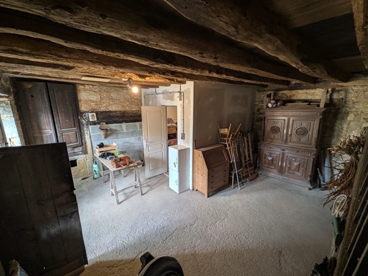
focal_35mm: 15
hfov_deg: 98.2
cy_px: 142
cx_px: 186
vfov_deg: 81.7
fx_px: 159
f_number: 2.2
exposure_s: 1/25
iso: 90
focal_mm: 1.85
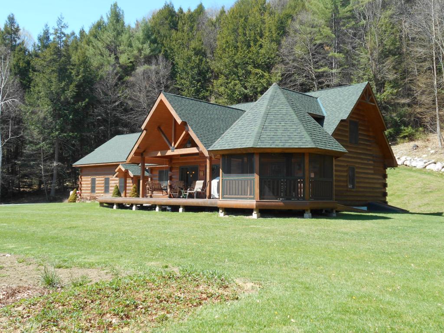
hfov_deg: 50.1
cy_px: 166
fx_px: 475
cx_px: 222
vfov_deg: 38.7
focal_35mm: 37
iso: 80
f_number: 3.9
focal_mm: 6.7
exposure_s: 1/320
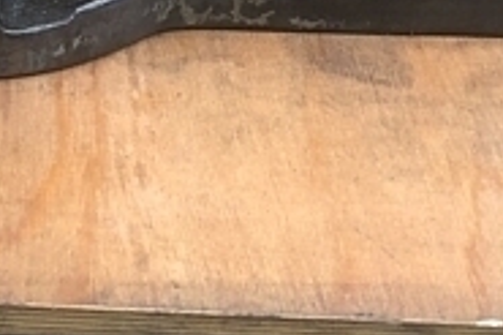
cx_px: 84
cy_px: -84
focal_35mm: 101
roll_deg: -1.0
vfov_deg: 13.1
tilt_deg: -34.6
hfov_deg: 20.0
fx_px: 1410
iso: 80
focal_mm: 3.99
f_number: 1.8
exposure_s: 1/15
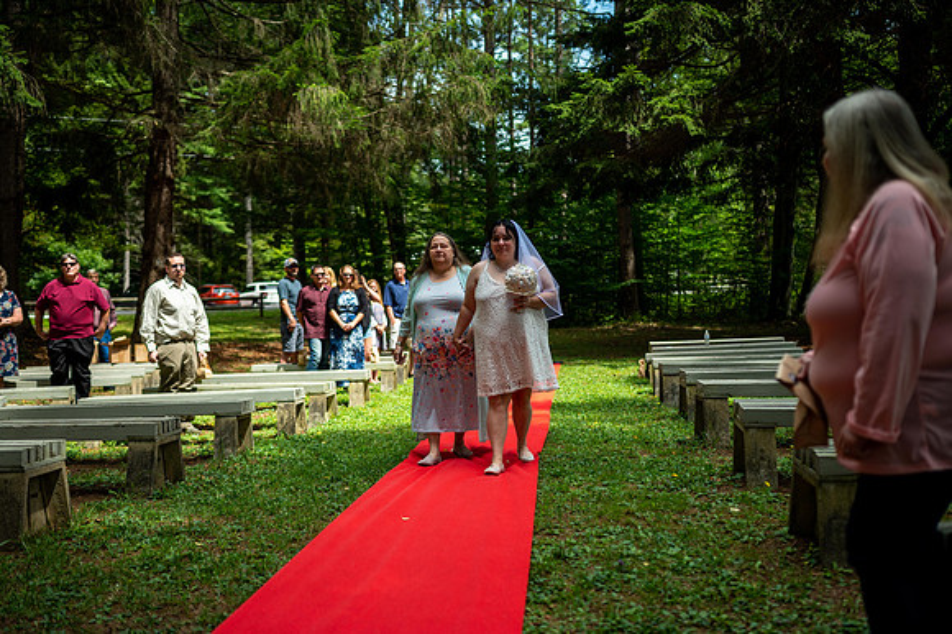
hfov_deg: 54.5
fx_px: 925
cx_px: 476
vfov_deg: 37.8
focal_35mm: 35
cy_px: 317
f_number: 2
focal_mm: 35
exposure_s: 1/2500
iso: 80
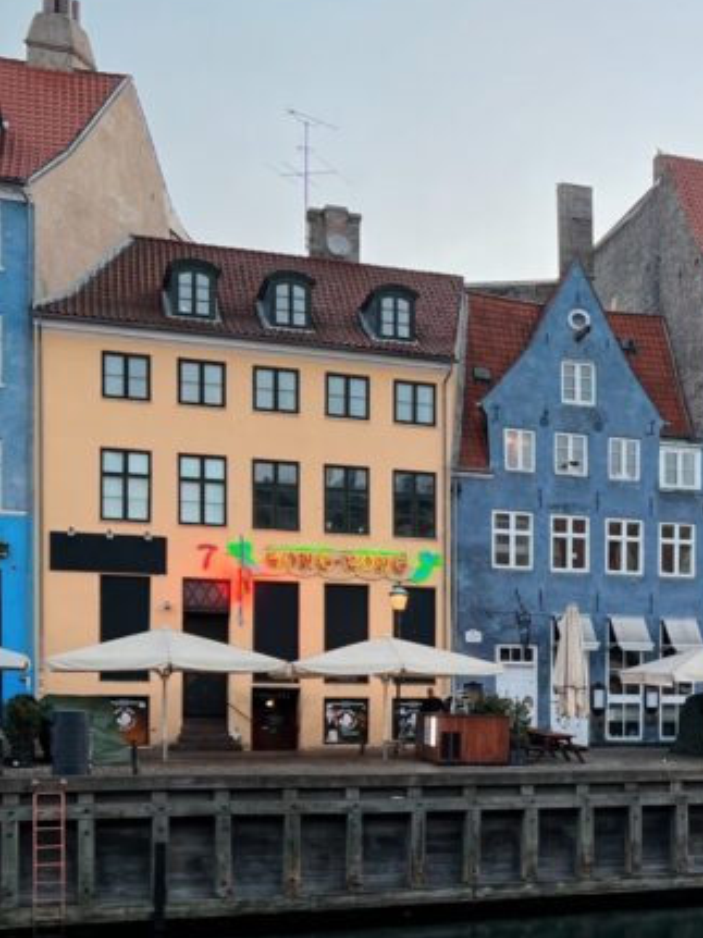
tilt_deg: -0.1
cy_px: 699
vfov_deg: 33.7
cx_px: 755
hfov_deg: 24.5
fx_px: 1517
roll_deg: -0.9
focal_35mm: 56
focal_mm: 5.7
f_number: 1.5
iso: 32
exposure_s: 1/121
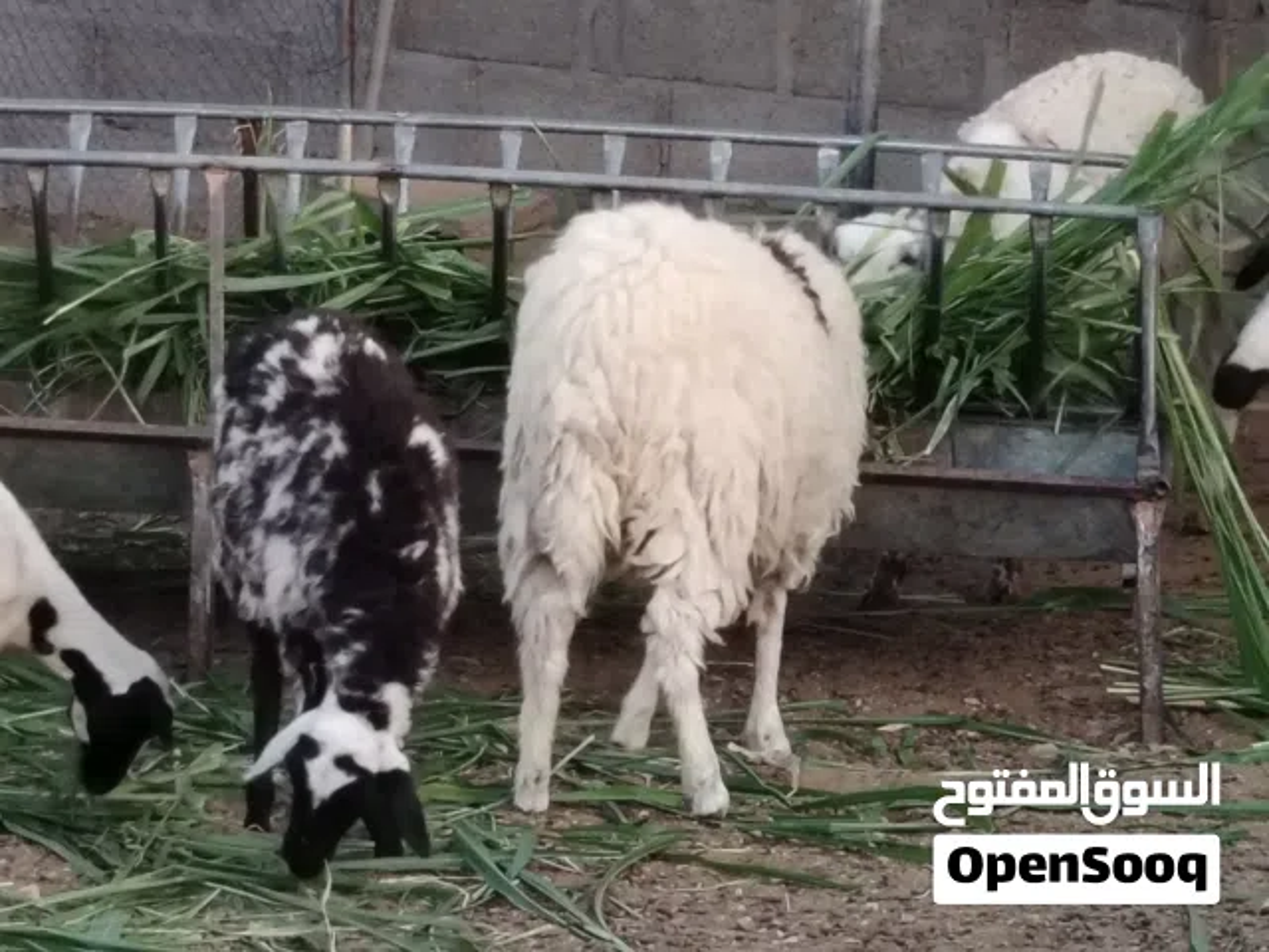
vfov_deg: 6.2
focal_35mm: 240
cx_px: 634
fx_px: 8798
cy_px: 476
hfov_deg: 8.2
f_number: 1.75
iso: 170
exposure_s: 1/100
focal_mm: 5.25
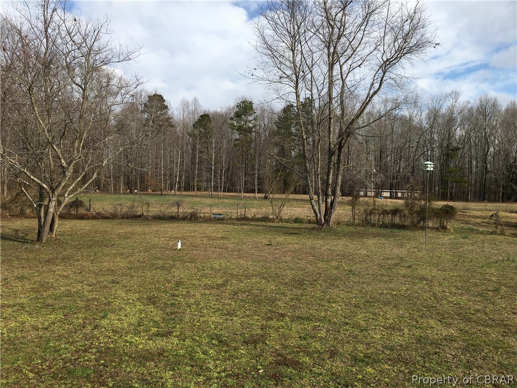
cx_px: 258
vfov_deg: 48.2
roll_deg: -2.3
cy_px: 194
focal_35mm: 29
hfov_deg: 61.7
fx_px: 433
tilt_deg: +0.1
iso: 25
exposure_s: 1/1789
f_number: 2.2
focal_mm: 4.15
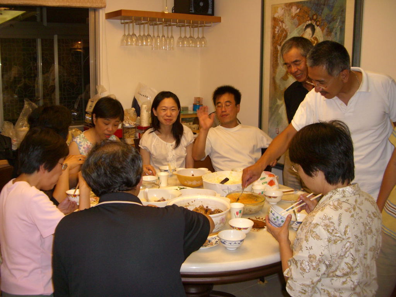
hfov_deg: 49.0
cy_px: 148
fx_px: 435
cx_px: 198
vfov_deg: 37.7
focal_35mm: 38
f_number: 2.8
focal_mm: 7.9
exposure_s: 1/60
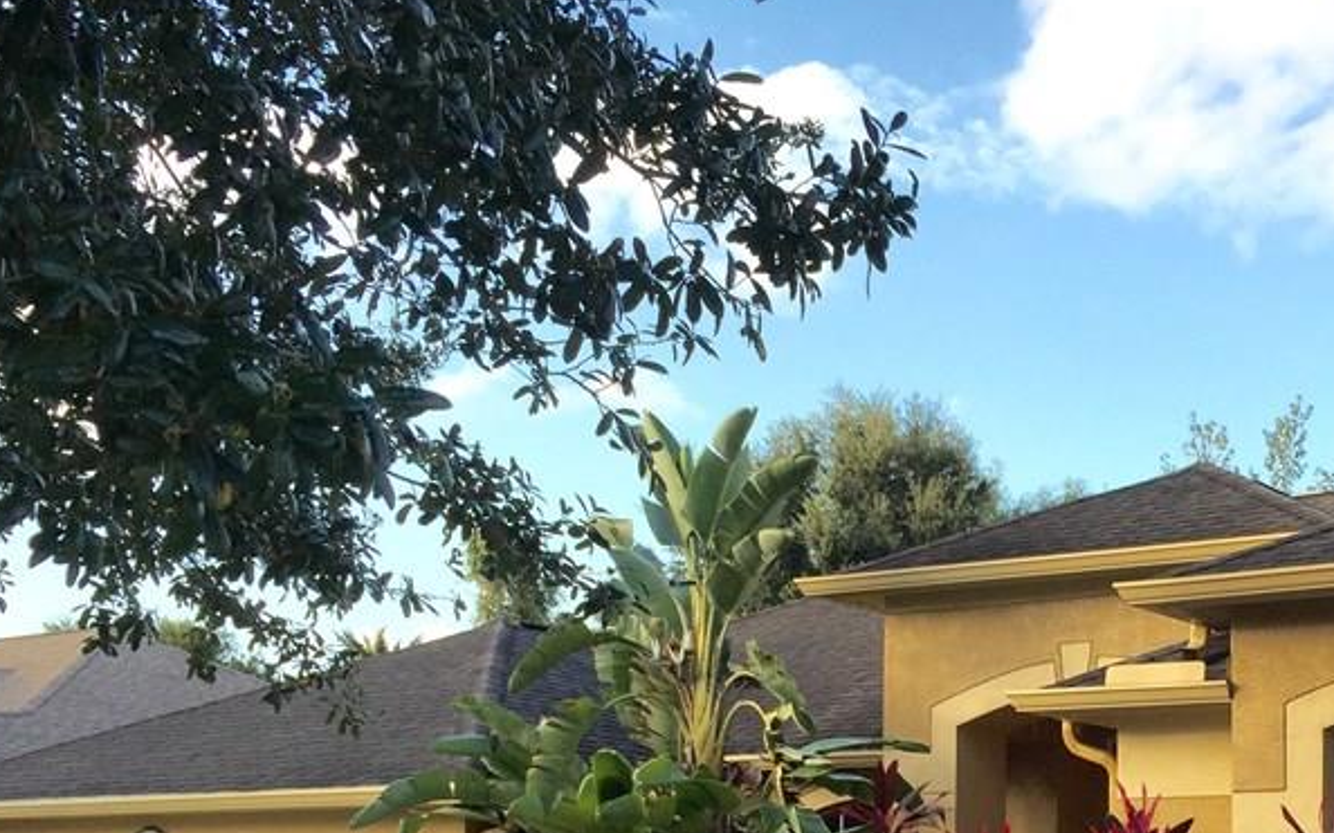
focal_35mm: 53
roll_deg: -0.4
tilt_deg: +3.9
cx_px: 1118
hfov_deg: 36.5
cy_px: 833
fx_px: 1926
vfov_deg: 23.4
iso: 32
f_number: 2.2
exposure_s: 1/455
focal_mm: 4.15
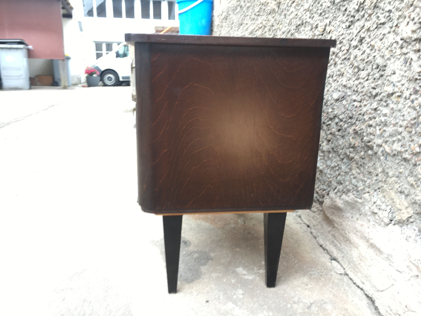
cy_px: 158
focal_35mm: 29
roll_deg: +0.2
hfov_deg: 61.7
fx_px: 353
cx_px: 210
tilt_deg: -11.4
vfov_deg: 48.2
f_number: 2.2
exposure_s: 1/33
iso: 25
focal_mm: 4.15
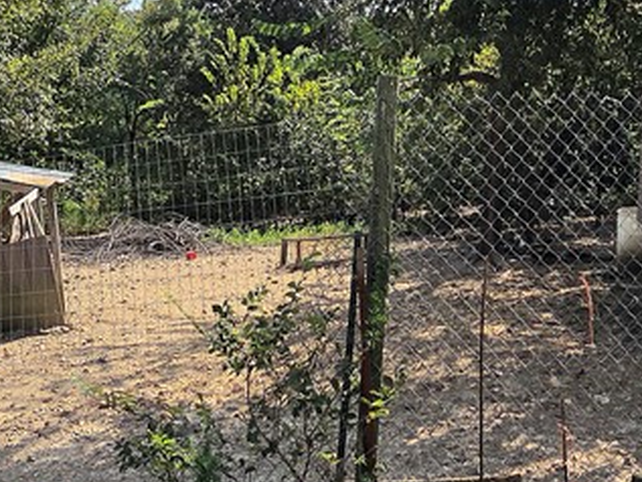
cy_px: 217
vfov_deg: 34.3
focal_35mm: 42
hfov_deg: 44.7
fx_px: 779
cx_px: 363
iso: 50
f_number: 2.2
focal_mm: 2.2
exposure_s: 1/3333
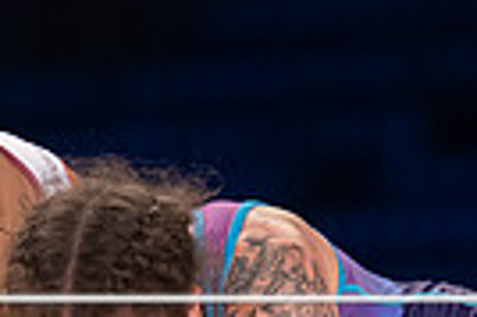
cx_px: -44
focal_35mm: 905
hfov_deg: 2.3
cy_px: 419
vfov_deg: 1.5
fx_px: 11977
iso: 3200
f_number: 2.8
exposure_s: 1/800
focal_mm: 160
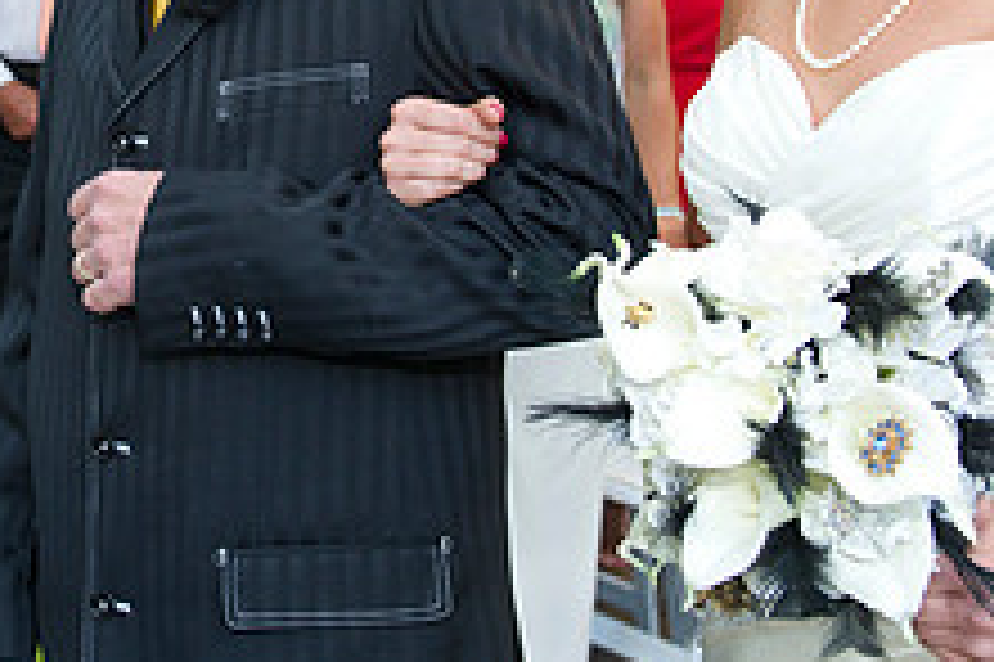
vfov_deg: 17.4
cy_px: -23
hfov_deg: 26.0
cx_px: 148
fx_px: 2097
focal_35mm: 76
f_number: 5
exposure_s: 1/80
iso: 800
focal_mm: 29
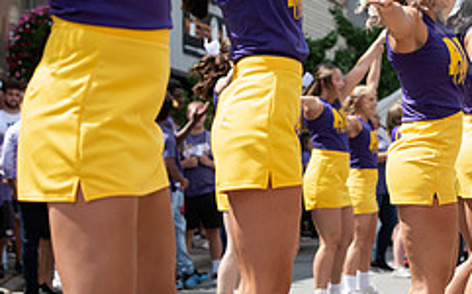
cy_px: 107
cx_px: 376
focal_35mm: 172
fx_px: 2210
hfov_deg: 12.1
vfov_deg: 7.6
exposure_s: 1/800
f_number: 5.6
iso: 200
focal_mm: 70
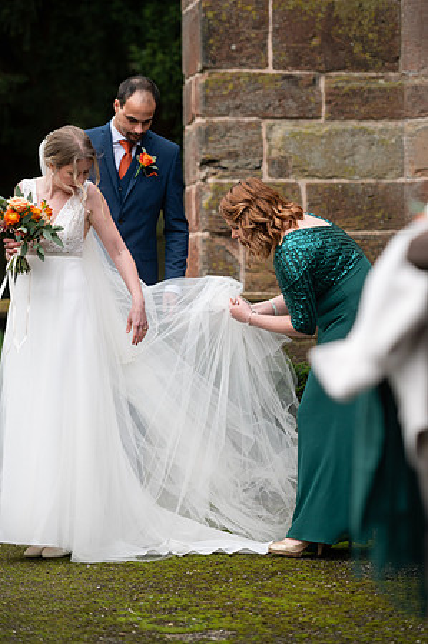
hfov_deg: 11.2
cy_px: 322
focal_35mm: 122
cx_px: 214
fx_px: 2181
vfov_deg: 16.8
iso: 400
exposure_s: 1/500
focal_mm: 122
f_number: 2.8
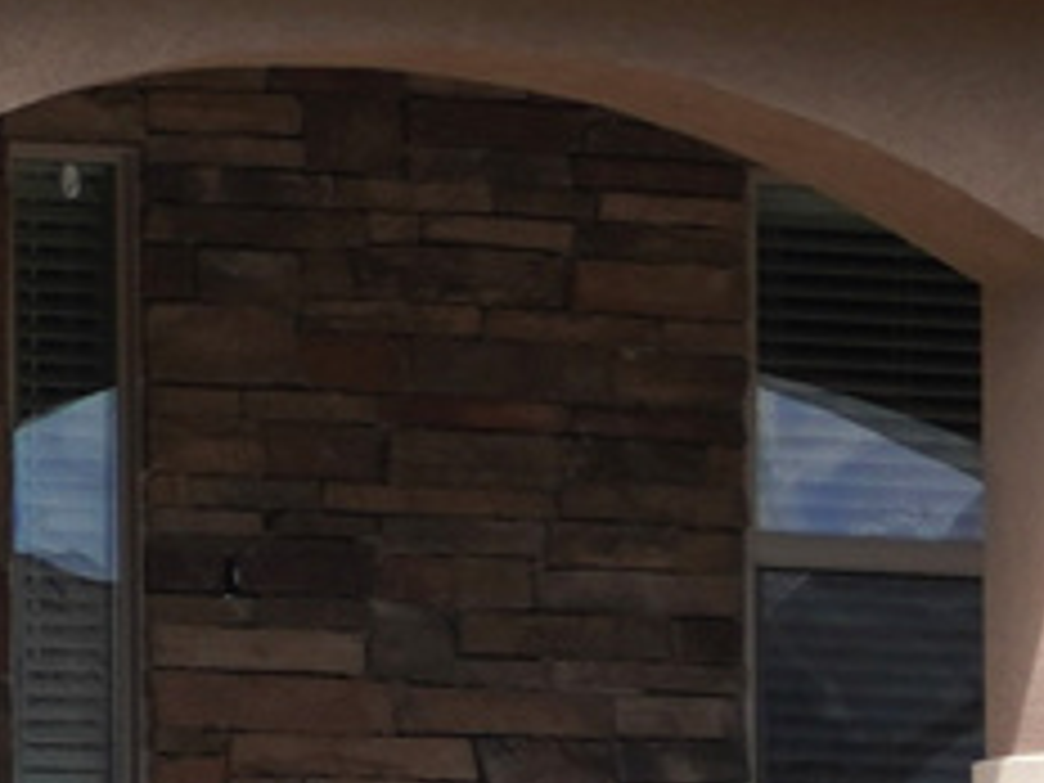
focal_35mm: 343
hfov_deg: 5.3
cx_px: -2534
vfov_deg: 4.3
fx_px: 10352
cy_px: -270
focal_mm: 27
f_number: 8
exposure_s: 1/320
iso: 100
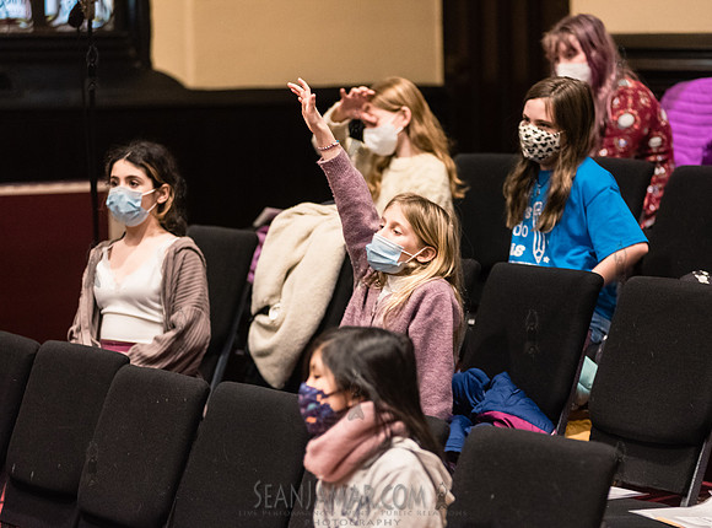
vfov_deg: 10.2
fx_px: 2969
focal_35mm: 145
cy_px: 264
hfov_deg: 13.7
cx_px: 396
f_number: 3.5
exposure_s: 1/125
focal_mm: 135
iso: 4000
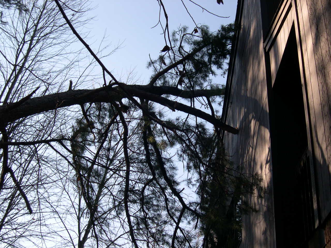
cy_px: 124
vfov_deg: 28.0
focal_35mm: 52
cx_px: 166
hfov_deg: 36.8
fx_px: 497
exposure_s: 1/564
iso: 100
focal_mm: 11.1
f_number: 3.2
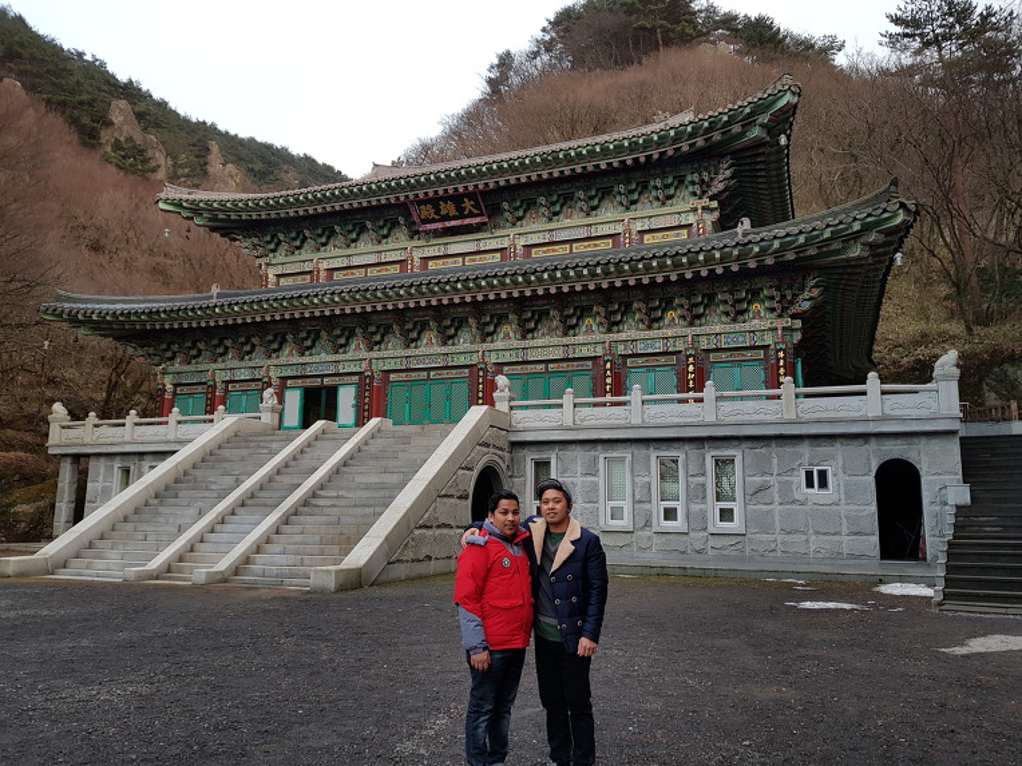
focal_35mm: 26
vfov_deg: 53.1
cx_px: 511
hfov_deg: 67.3
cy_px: 383
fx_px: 768
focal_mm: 4.3
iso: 64
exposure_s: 1/50
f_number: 1.7
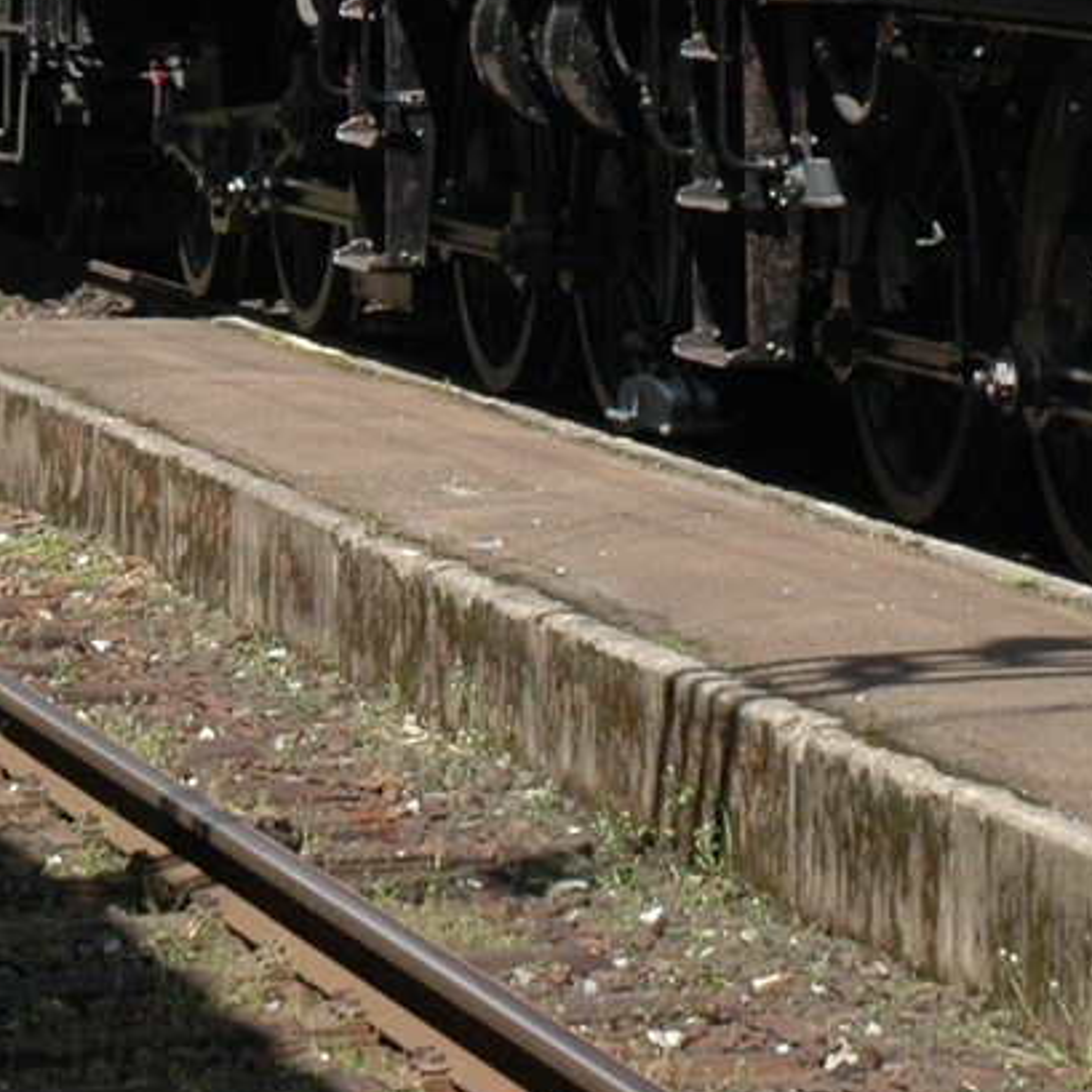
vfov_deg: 7.6
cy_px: -303
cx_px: 1236
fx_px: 8102
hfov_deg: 7.7
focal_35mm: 227
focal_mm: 38
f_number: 6.3
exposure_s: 1/500
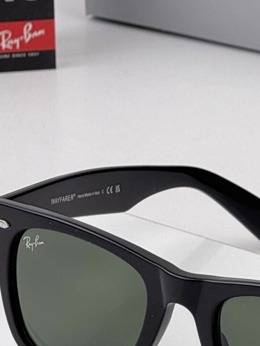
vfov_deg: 4.6
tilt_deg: -25.0
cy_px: 219
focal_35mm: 427
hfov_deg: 3.5
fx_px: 4272
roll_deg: +0.5
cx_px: 230
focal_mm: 15.66
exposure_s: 1/225
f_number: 2.8
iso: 50
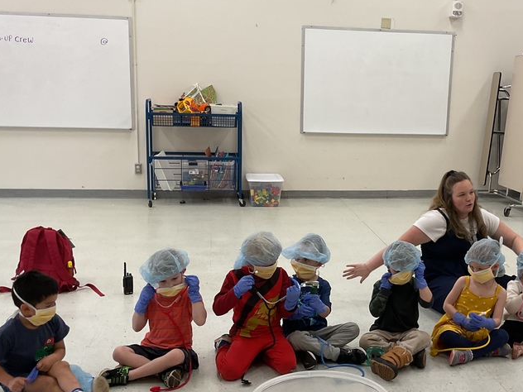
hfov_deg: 40.0
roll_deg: -1.8
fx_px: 710
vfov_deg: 30.8
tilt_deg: -11.2
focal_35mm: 47
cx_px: 340
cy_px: 220
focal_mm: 3
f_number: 1.8
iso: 40
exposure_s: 1/60
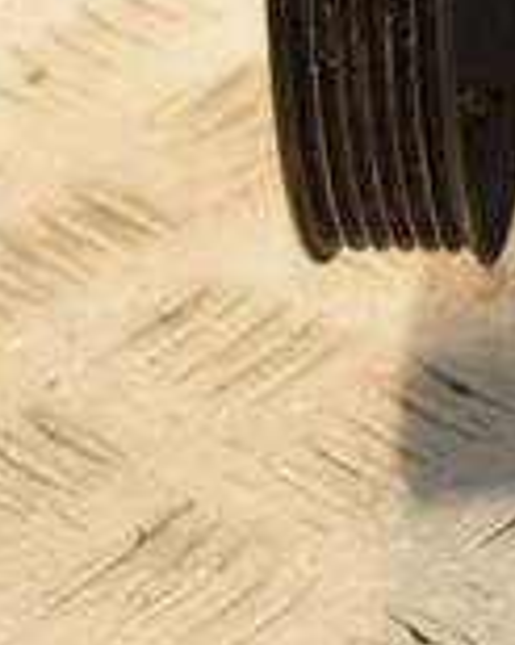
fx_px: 6065
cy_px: -117
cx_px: 909
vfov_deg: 6.1
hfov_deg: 4.8
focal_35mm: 318
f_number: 5
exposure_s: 1/160
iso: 800
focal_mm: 58
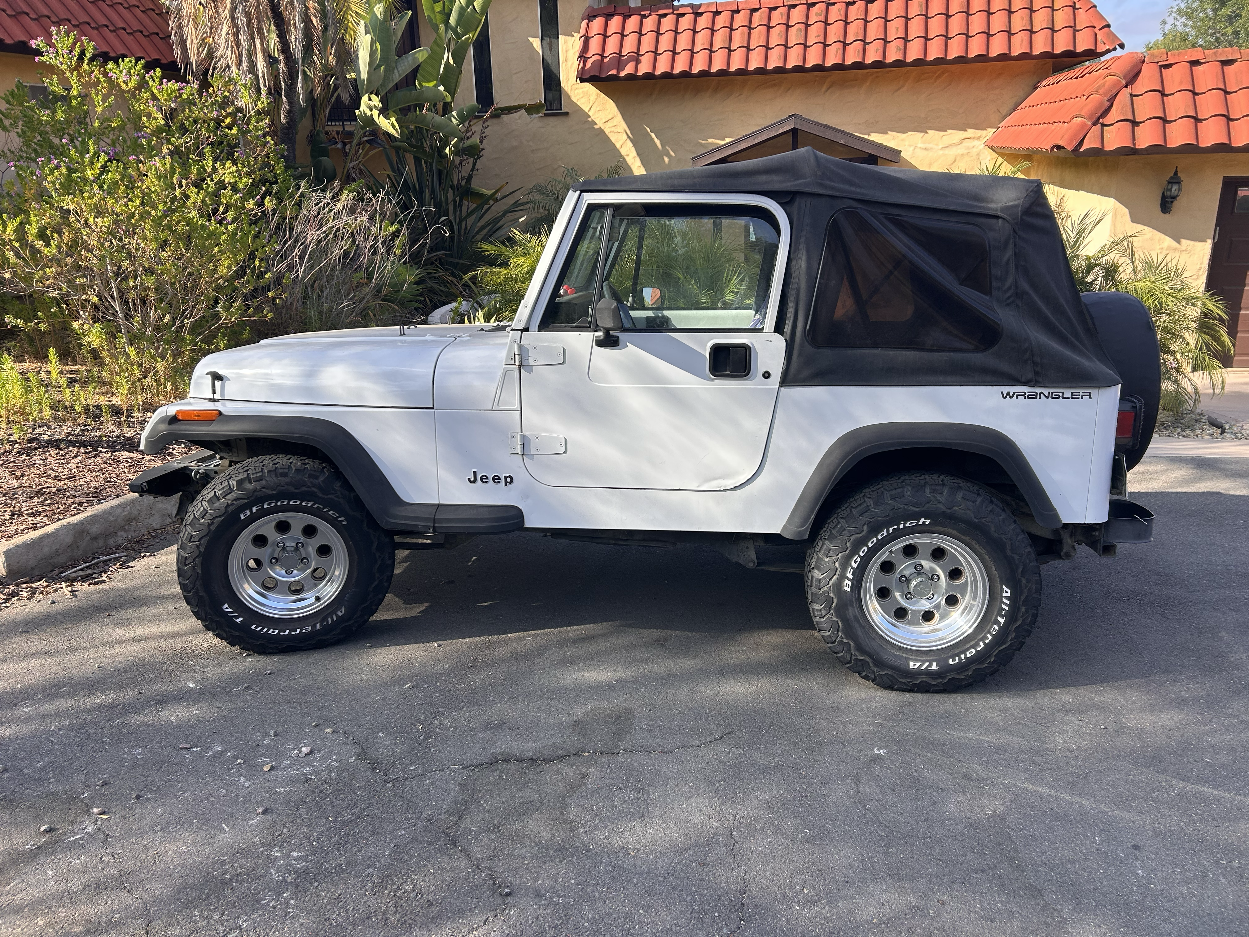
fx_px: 938
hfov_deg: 67.3
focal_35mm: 26
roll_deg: +0.1
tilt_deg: -17.9
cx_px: 624
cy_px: 468
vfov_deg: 53.1
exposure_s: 1/1147
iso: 50
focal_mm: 5.7
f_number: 1.5
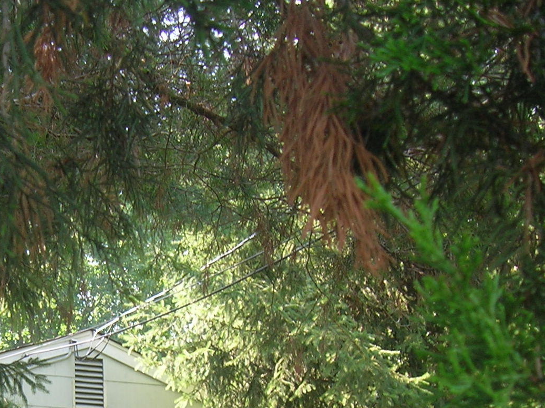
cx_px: 153
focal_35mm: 75
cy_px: 400
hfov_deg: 25.8
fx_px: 1180
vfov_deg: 19.1
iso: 50
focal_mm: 5.7
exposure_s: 1/38.5
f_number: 2.9
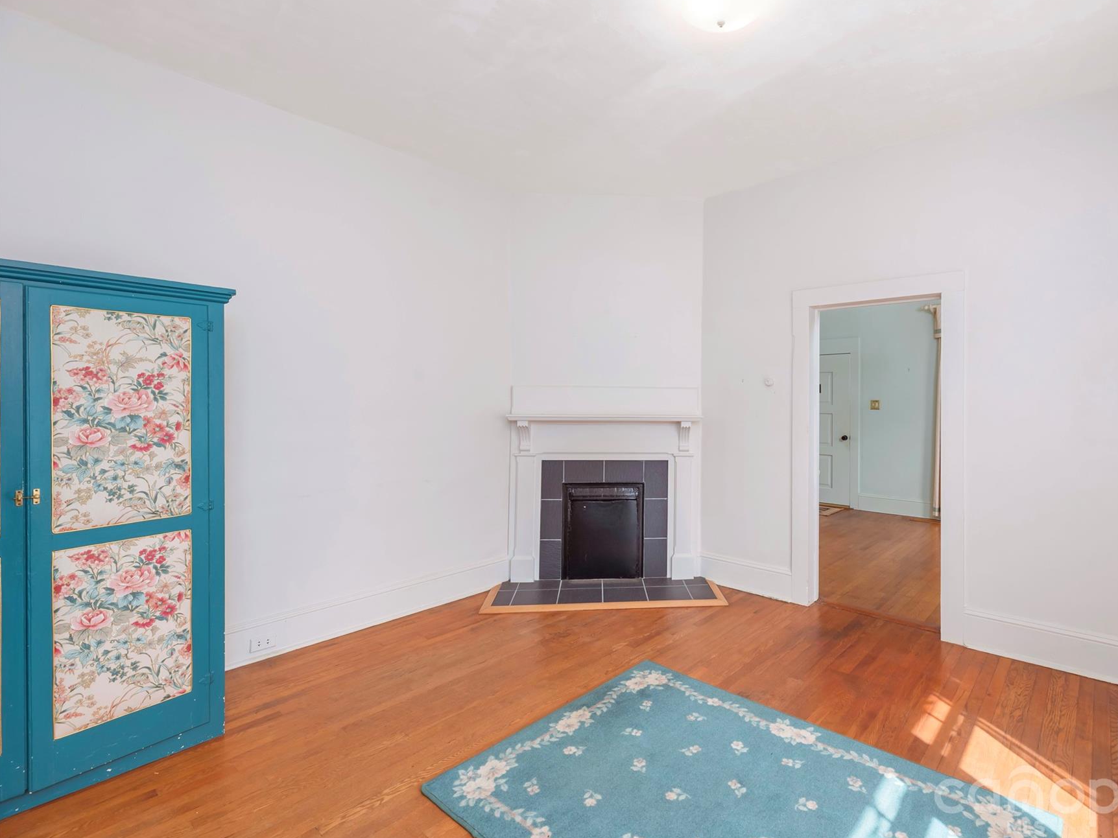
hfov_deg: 93.5
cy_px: 402
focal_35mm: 16
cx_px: 661
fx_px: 517
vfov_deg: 78.1
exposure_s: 1/200
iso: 320
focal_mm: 14
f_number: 8
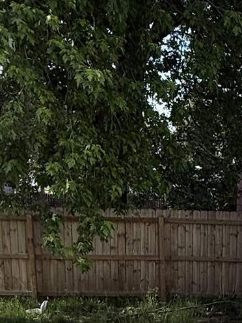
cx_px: 250
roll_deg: -1.1
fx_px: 606
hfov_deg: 21.7
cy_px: 307
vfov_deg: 28.4
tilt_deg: -8.8
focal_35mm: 65
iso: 50
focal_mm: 2.22
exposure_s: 1/985
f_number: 2.2
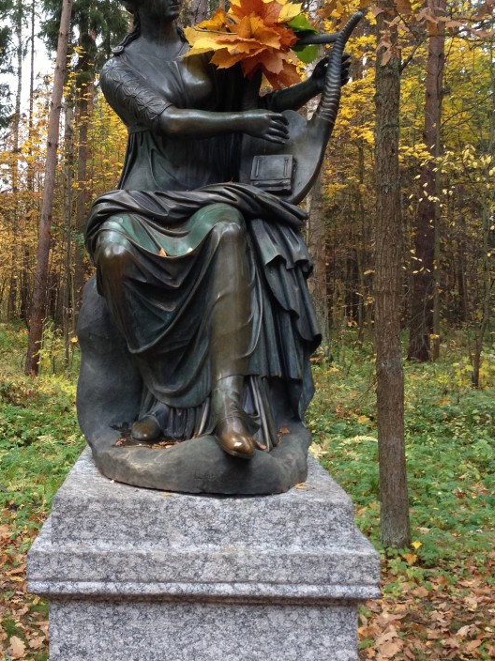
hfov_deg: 30.1
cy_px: 248
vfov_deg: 39.4
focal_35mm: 48
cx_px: 171
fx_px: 915
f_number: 2.4
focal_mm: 4.13
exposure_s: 1/120
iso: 100
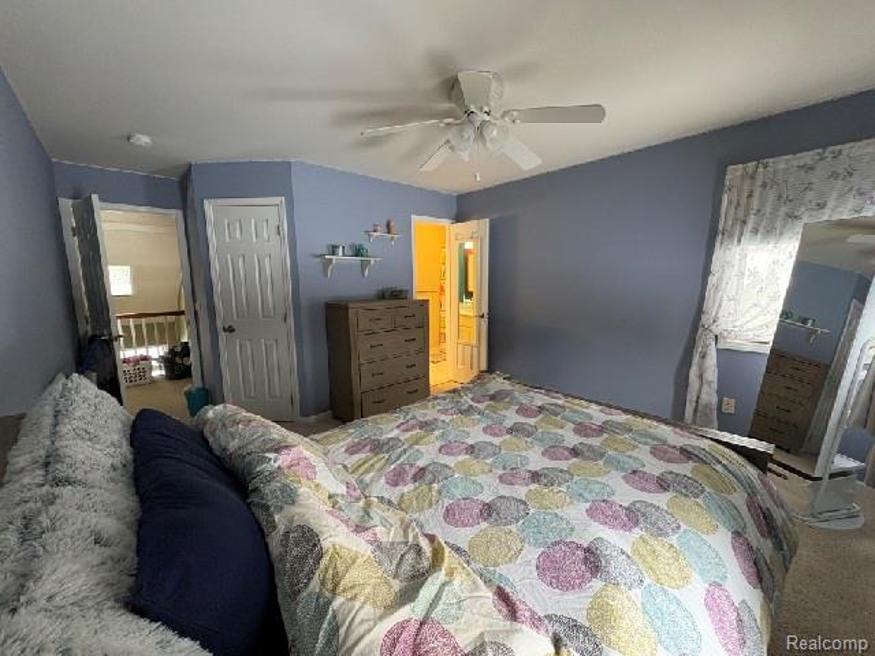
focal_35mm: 14
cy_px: 328
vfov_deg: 85.7
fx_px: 354
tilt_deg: -7.2
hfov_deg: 102.1
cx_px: 438
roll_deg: +0.8
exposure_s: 1/60
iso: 320
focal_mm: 2.22
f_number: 2.2
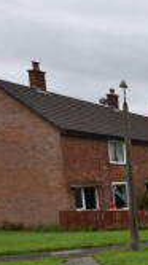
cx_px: 345
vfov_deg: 43.6
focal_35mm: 45
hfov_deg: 15.6
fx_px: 315
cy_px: 208
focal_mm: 10
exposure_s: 1/125
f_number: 5.6
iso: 100
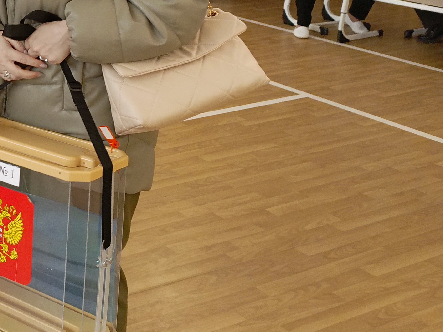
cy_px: 23
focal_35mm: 62
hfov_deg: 28.2
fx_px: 794
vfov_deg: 23.0
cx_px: -51
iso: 263
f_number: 1.69
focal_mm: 4.76
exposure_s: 1/50
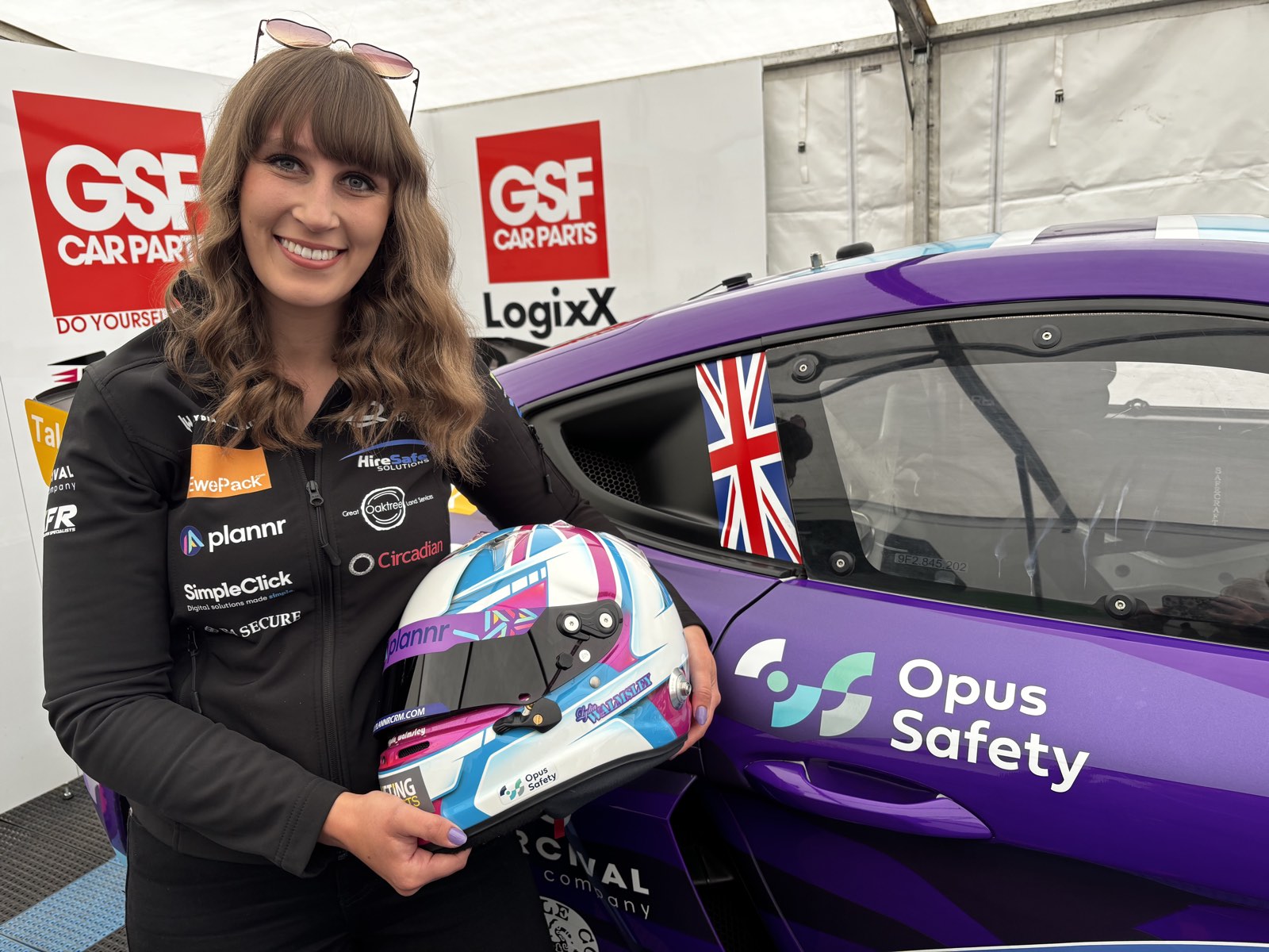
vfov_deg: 53.1
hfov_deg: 67.3
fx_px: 953
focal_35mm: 26
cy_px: 476
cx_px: 634
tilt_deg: -12.1
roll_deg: +2.9
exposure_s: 1/121
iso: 50
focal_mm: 5.96
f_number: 1.6
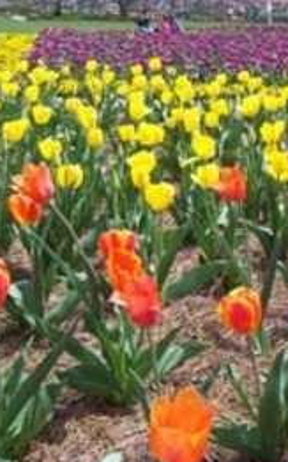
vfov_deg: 30.2
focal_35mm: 68
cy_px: 207
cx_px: 269
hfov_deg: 18.8
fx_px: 854
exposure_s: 1/640
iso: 80
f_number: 4
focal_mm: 6.3
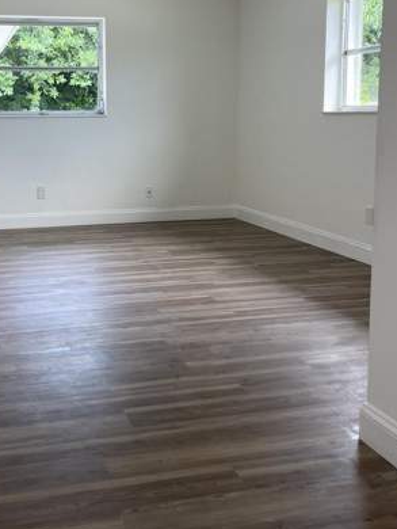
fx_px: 626
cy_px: 189
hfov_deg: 34.3
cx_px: 92
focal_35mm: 41
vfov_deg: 45.2
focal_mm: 5.1
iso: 80
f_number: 1.6
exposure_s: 1/120
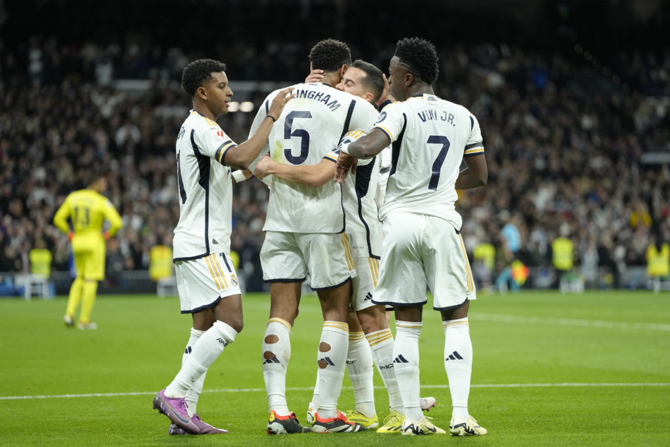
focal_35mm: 164
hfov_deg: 12.5
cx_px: 335
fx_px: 3052
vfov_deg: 8.4
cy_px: 224
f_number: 2.8
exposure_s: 1/2000
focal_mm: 164
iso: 2500
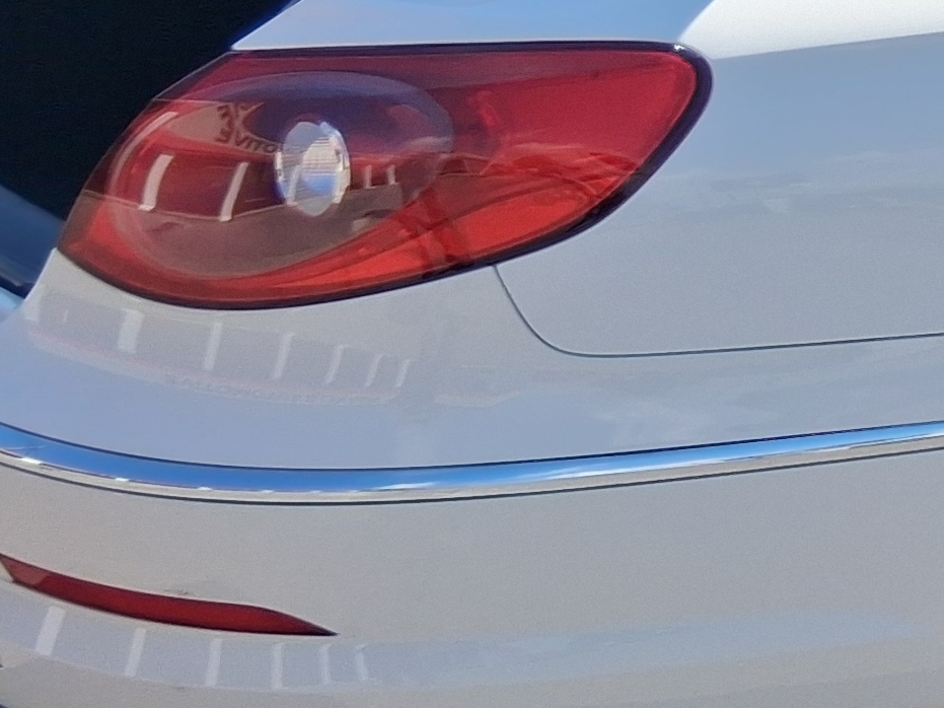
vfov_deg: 12.9
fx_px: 3108
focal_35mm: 114
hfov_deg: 15.1
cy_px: 111
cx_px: 1656
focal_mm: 3.98
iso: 25
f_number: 1.8
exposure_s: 1/678
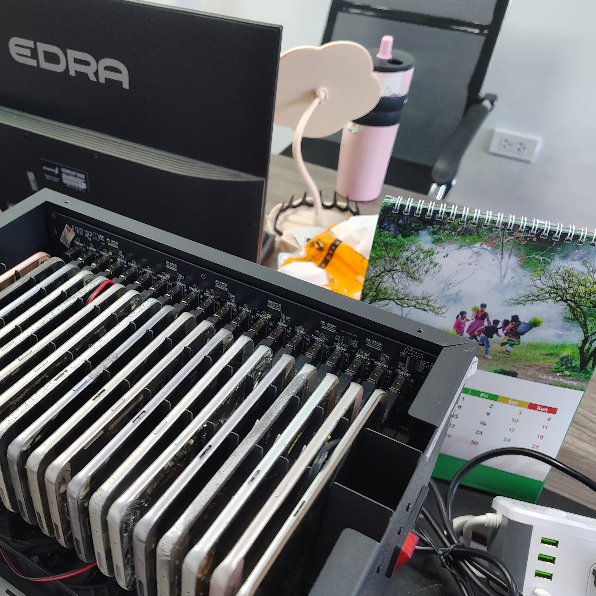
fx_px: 662
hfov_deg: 46.9
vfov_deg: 48.4
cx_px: 157
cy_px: 306
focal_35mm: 34
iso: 972
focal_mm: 5.56
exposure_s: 1/50
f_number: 1.8
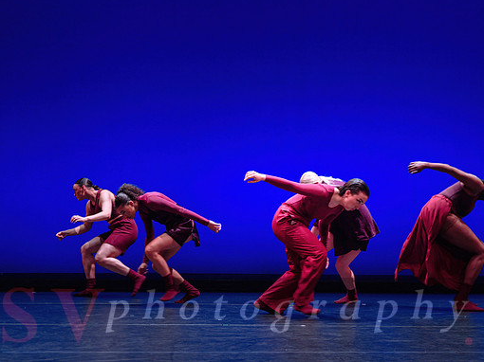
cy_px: 191
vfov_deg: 24.4
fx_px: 839
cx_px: 252
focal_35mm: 60
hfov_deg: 32.2
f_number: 2.8
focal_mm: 50
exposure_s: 1/250
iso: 2500
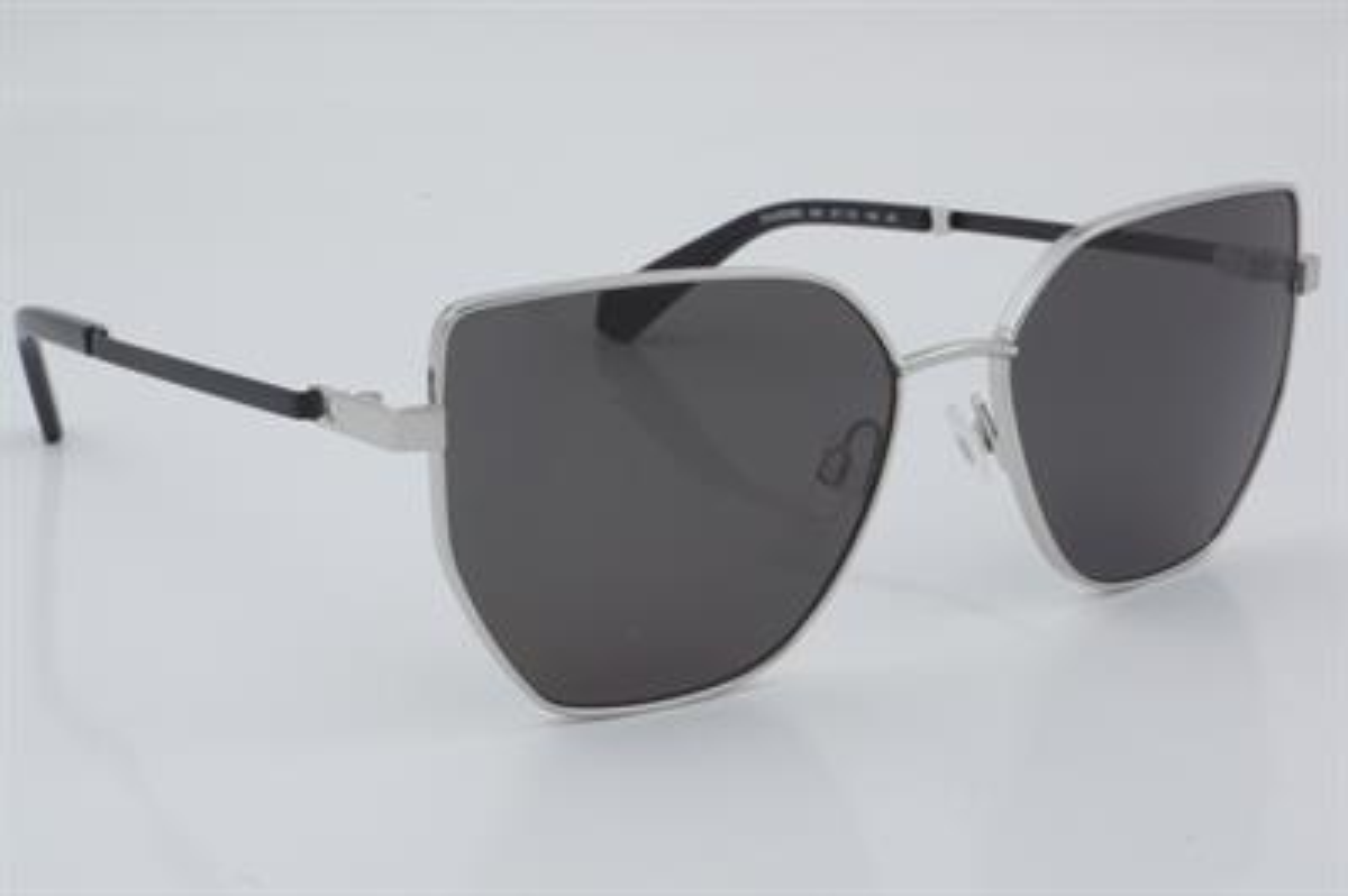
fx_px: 2806
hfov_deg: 27.0
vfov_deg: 18.2
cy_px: 448
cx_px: 674
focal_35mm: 75
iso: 100
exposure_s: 1/3
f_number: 32
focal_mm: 50
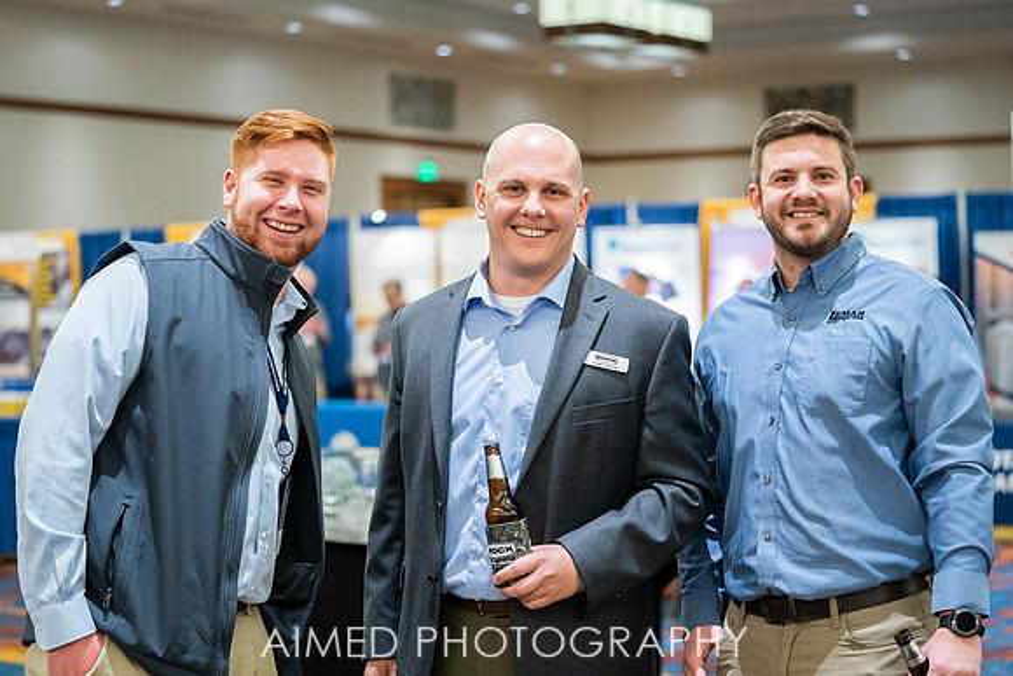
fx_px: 2024
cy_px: 338
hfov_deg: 28.1
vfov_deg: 19.0
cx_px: 514
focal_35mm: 72
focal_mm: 70
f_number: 2.8
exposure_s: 1/160
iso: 3200
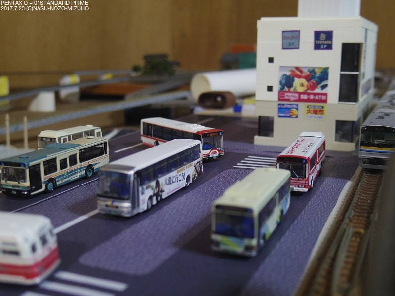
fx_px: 536
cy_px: 148
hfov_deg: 40.4
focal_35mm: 47
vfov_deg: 30.9
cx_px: 198
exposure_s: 1/60
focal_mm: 8.5
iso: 320
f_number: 2
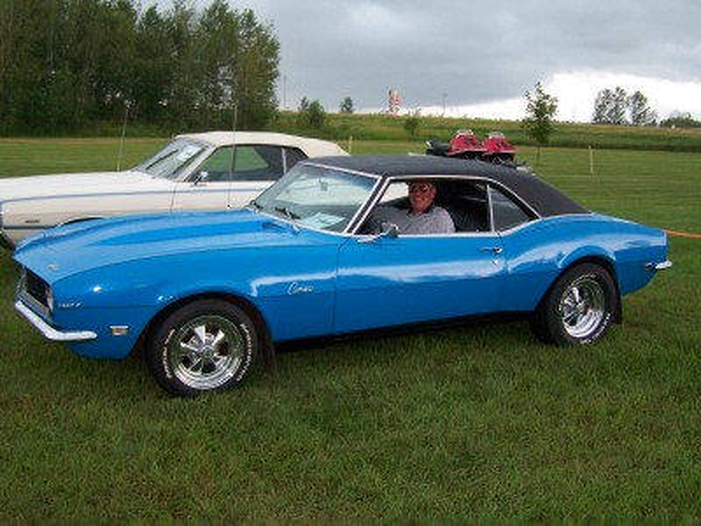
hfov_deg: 49.0
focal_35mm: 38
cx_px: 350
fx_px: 770
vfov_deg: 37.7
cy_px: 263
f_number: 2.8
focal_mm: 6.3
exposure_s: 1/60
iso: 160
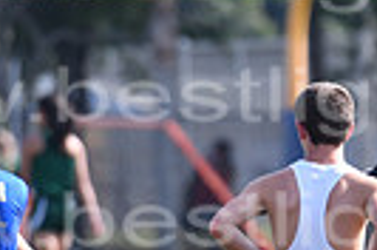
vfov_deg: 1.0
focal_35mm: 1313
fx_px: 13717
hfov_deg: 1.6
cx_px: 437
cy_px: 288
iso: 200
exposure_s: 1/2000
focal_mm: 200
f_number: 4
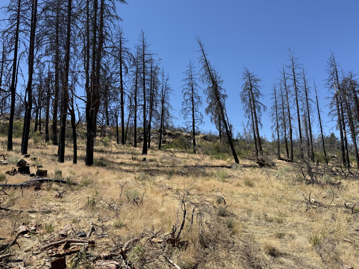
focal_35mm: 24
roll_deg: +1.7
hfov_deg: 71.6
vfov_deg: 56.8
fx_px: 249
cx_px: 180
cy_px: 134
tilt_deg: +11.5
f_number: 1.78
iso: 80
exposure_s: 1/3425
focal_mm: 6.76
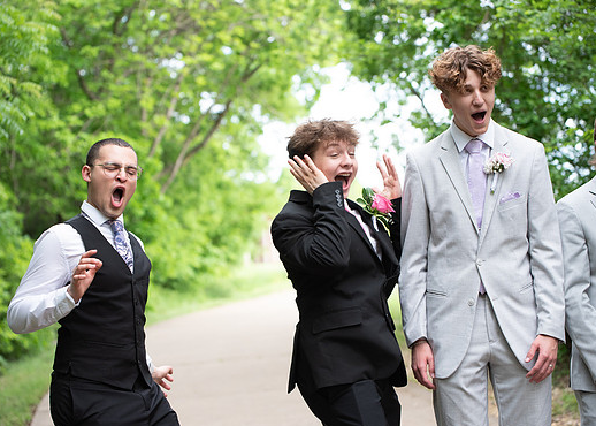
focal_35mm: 82
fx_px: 1388
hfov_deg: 24.2
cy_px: 229
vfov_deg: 17.4
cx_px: 298
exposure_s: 1/640
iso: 500
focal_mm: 70
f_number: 2.8
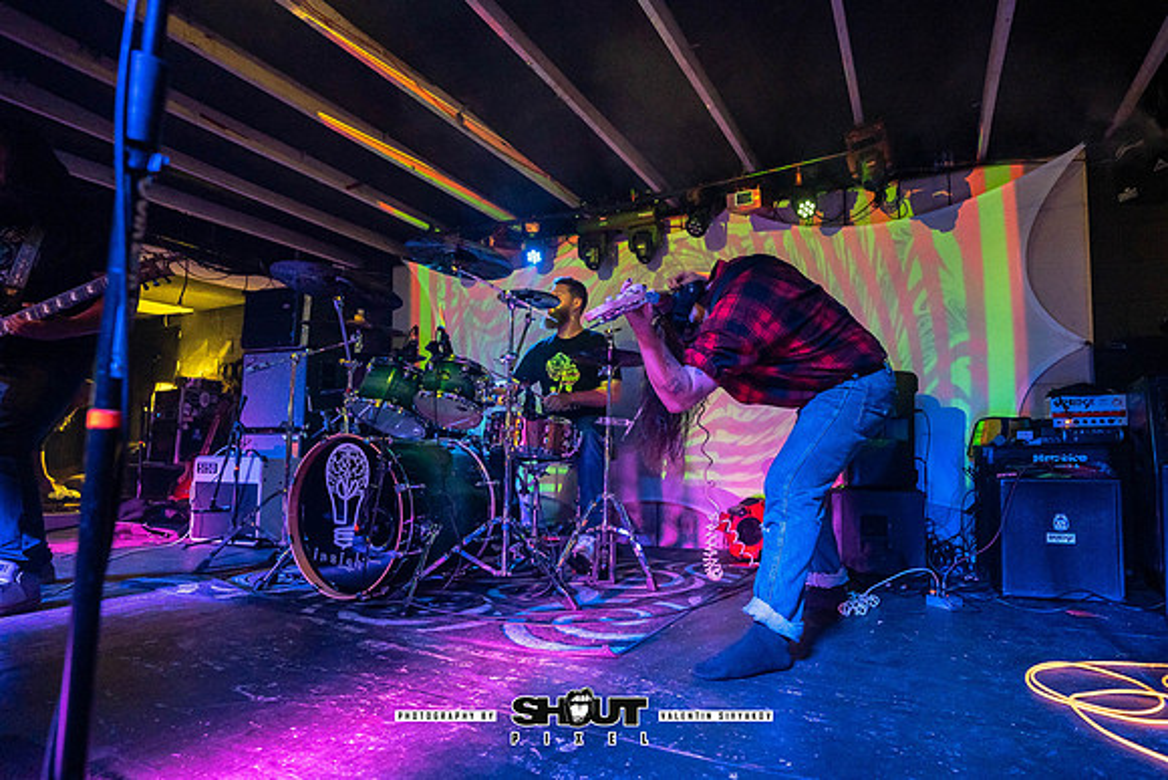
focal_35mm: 17
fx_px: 560
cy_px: 425
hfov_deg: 91.4
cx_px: 688
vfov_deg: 69.5
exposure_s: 1/250
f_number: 2.8
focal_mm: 14
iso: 1600
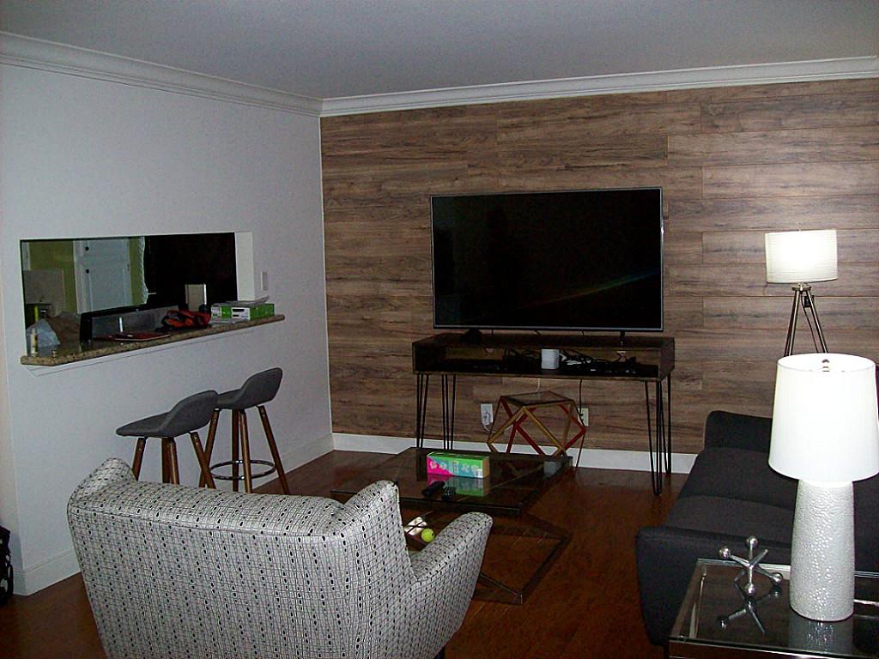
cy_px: 330
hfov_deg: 51.4
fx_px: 914
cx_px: 440
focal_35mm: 36
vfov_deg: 39.7
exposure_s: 1/64
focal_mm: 6
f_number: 2.7
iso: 200
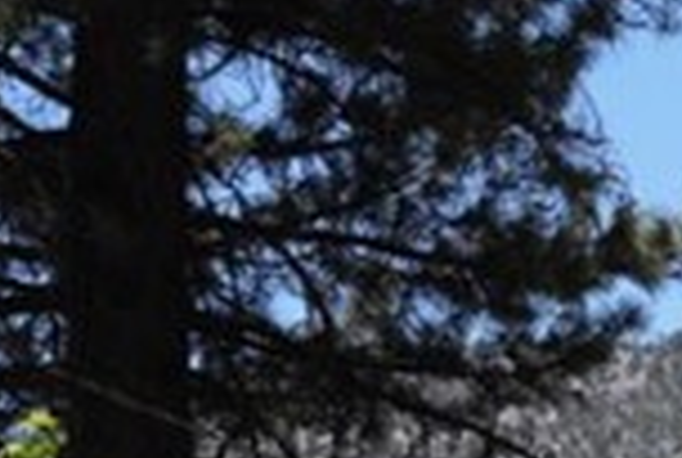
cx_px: 1925
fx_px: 6643
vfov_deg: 3.9
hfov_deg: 5.6
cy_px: 1199
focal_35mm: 350
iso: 125
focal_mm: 52
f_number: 9
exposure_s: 1/160
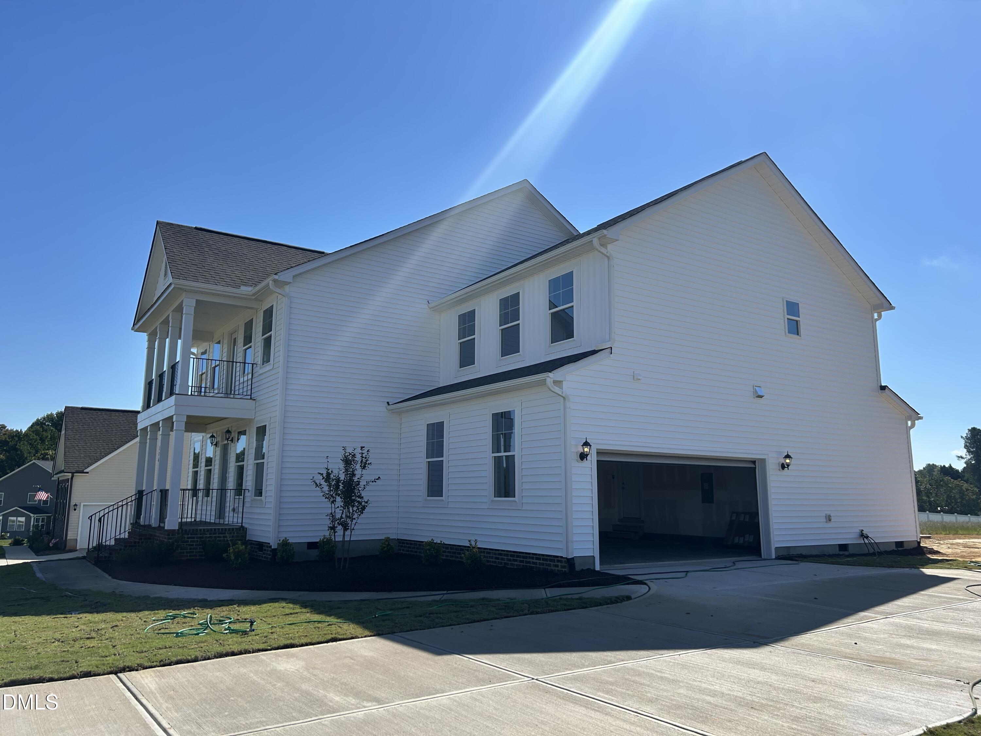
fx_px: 737
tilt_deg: +9.4
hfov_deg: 67.3
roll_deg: +0.1
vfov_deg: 53.1
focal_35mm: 26
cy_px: 368
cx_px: 490
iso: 50
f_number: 1.5
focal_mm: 5.7
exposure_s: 1/5882
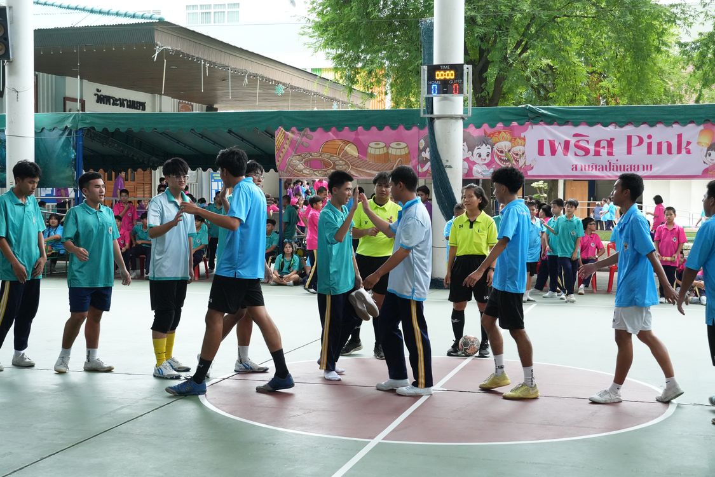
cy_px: 238
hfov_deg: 37.9
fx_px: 1043
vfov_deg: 25.8
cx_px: 358
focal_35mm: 52
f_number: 6.3
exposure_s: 1/400
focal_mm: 35
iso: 3200
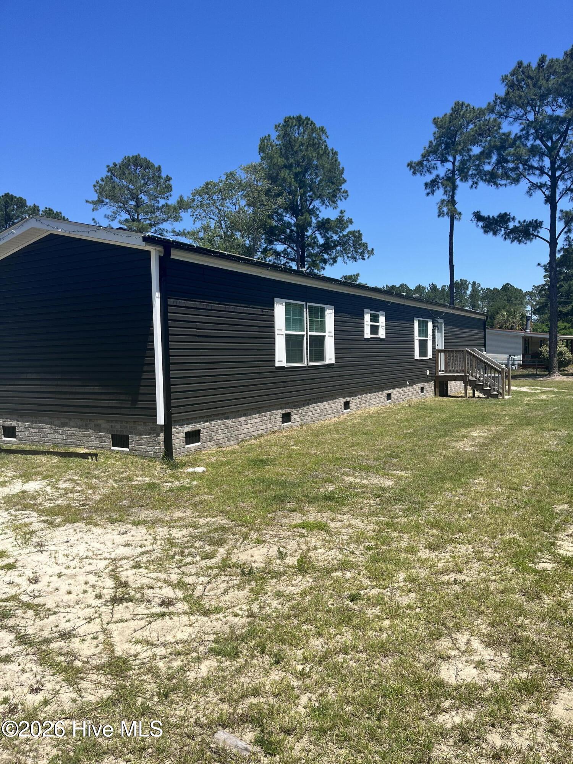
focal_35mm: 26
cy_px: 382
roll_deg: +1.1
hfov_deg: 53.1
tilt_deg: -1.2
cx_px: 286
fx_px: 574
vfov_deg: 67.3
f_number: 1.6
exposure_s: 1/3521
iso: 50
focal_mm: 5.1
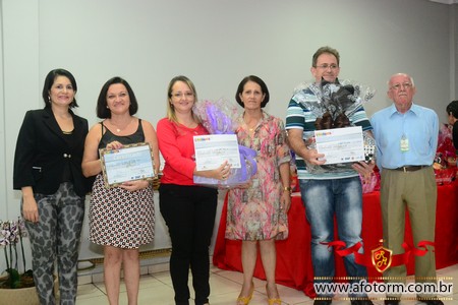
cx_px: 229
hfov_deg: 49.6
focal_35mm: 39
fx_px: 496
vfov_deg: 34.2
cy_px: 152
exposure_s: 1/100
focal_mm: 26
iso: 3200
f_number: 5.6
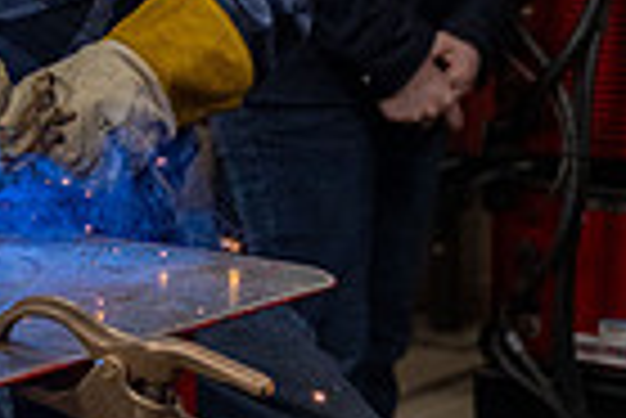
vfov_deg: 9.4
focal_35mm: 145
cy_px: -52
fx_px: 2524
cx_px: -140
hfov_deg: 13.7
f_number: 2.8
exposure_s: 1/800
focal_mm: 31
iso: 1000
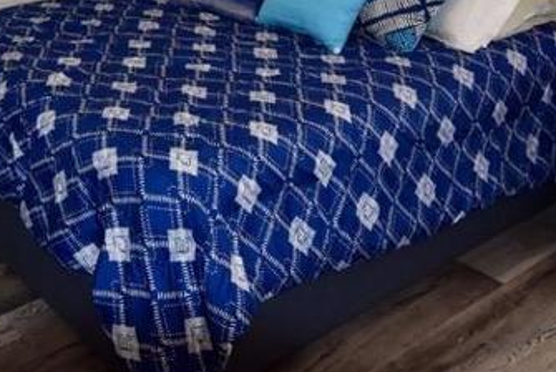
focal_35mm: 55
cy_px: -21
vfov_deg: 23.4
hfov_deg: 35.6
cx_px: 161
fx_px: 850
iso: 800
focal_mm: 12
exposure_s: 1/100
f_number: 5
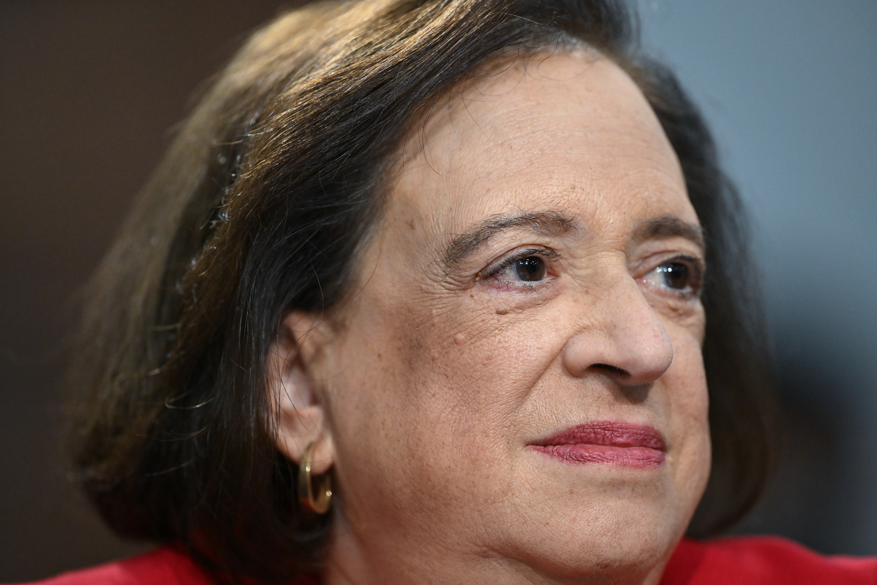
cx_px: 438
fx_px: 9744
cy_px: 292
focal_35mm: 400
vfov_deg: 3.4
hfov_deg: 5.2
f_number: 2.8
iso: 4000
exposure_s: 1/500
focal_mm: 400
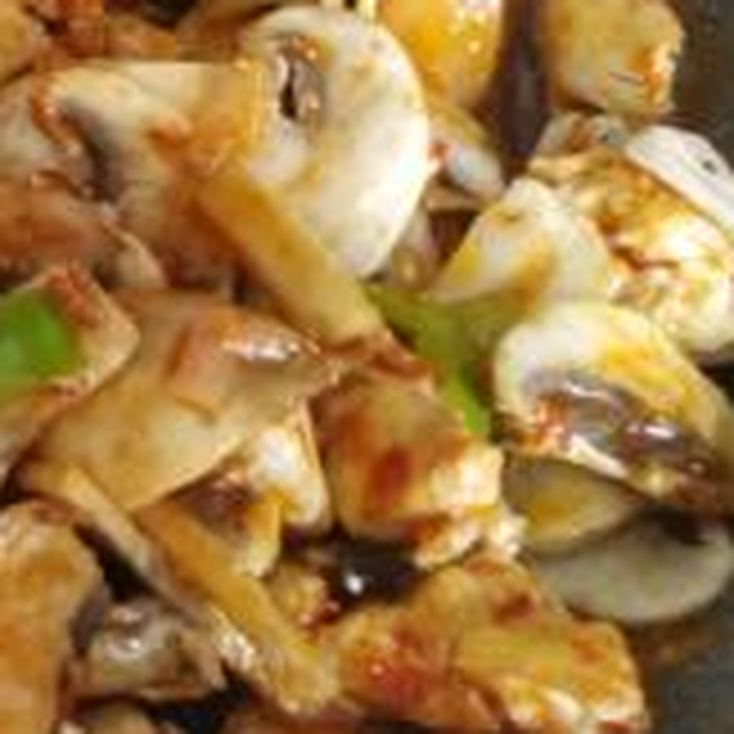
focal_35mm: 90
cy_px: 86
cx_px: -576
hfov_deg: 16.3
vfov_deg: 19.0
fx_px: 2159
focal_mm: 3.94
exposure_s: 1/20
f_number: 1.9
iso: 250
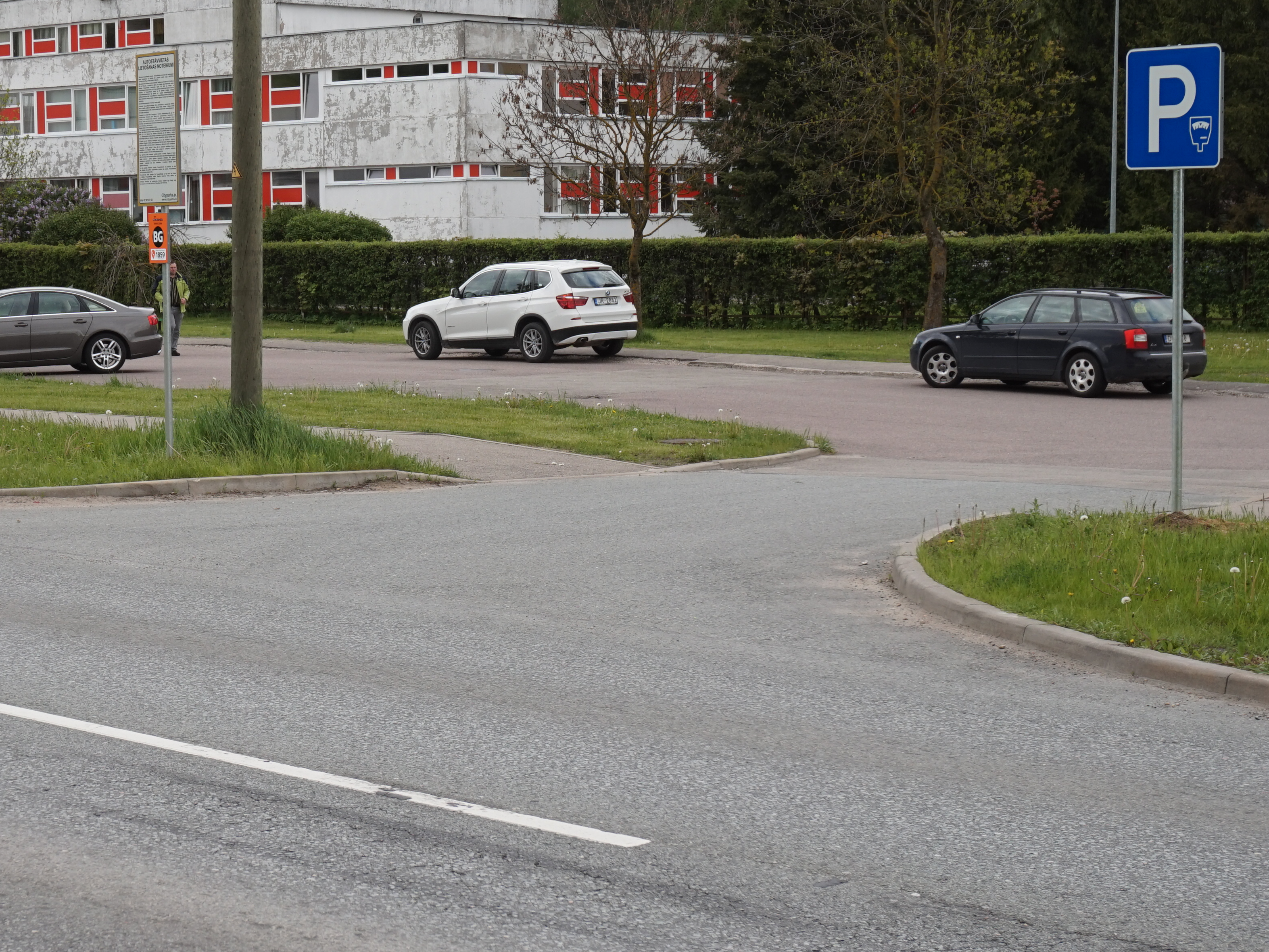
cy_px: 461
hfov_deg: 25.7
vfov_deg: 19.6
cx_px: 353
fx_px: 2750
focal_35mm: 75
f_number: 7.1
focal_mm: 30
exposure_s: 1/80
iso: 100
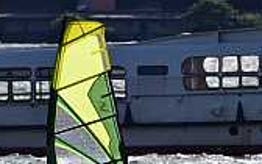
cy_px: 164
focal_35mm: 1255
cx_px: 131
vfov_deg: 1.0
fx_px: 8961
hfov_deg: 1.7
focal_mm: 270
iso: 320
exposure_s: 1/2000
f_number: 5.6
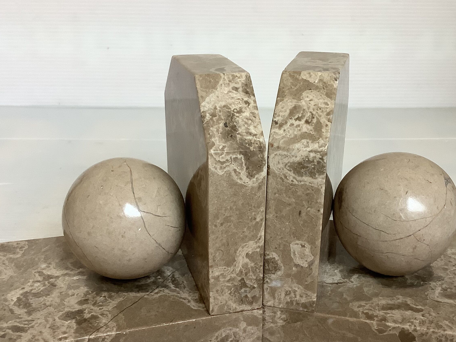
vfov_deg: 32.0
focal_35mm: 45
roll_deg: -0.1
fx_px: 593
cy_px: 215
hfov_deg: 42.1
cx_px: 245
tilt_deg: -23.5
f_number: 2.4
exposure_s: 1/50
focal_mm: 3.3
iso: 160
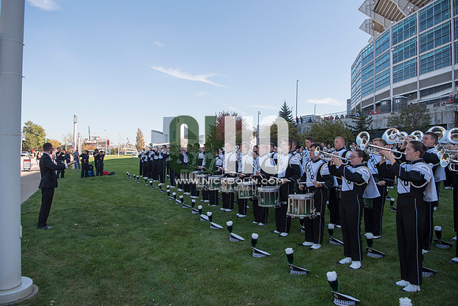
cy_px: 153
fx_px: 305
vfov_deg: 53.2
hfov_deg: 73.7
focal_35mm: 24
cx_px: 229
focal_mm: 24
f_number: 5
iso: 400
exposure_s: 1/1250
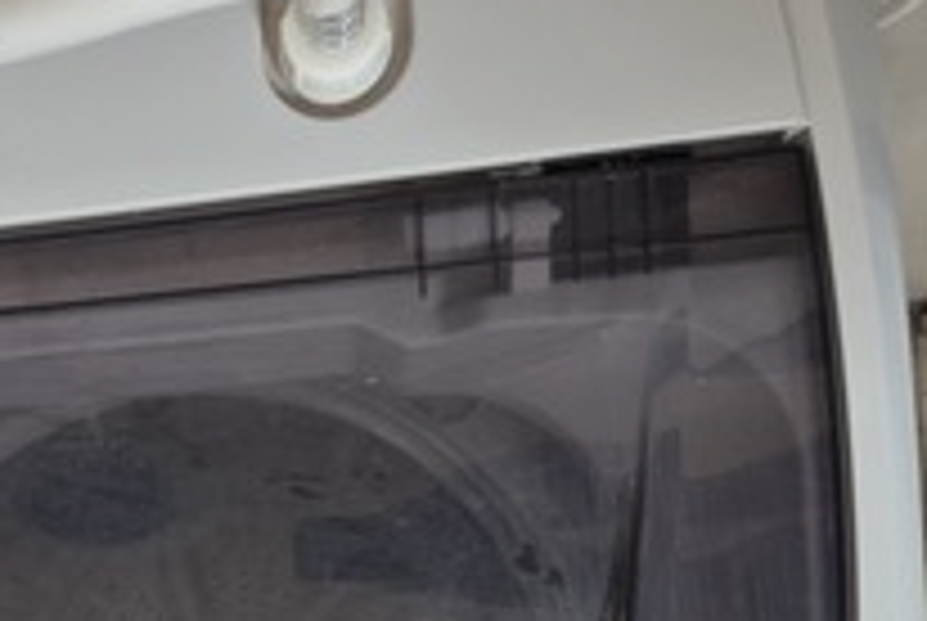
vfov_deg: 23.8
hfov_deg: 35.2
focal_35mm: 53
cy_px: 700
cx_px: 88
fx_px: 1367
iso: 64
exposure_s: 1/55
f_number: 1.8
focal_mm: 5.4
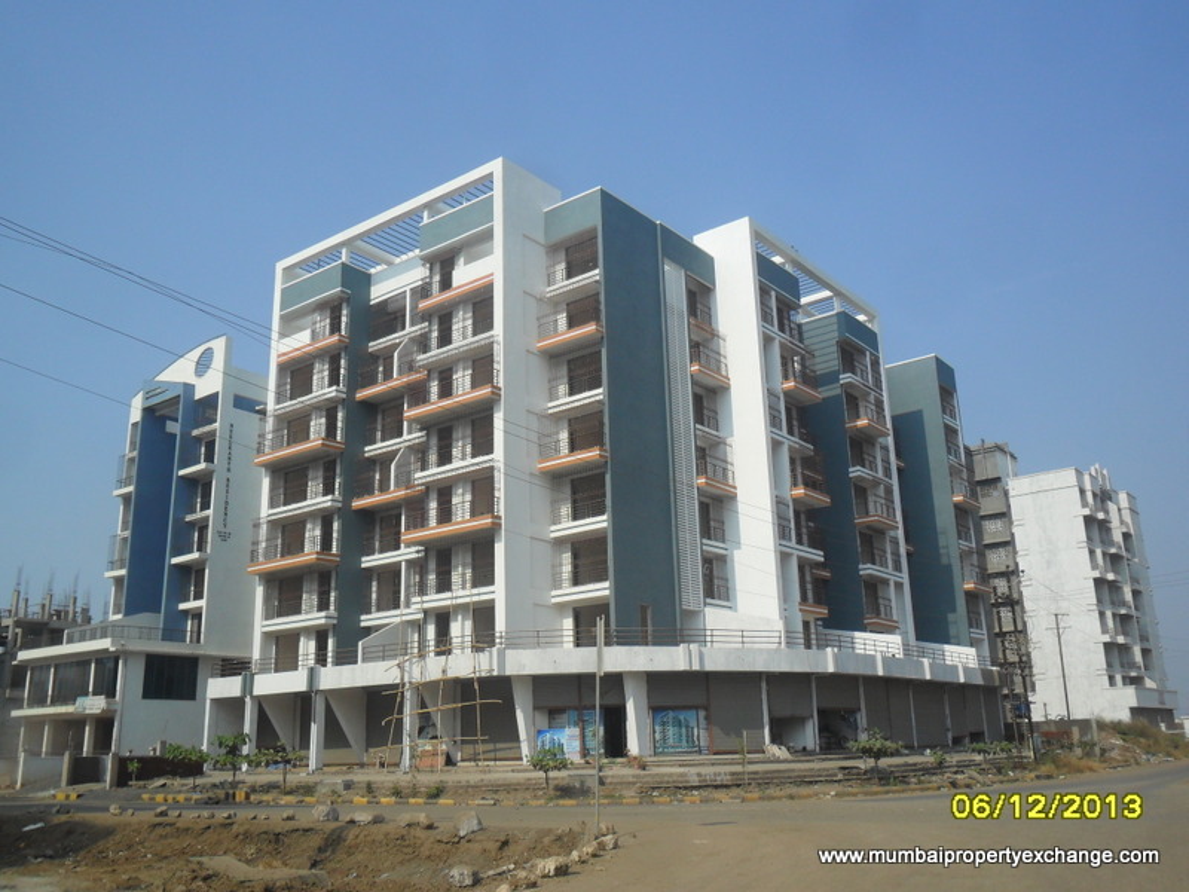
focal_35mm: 32
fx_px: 1099
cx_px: 594
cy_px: 446
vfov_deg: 44.2
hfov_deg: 56.8
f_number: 9.4
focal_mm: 5.7
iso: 100
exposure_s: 1/180
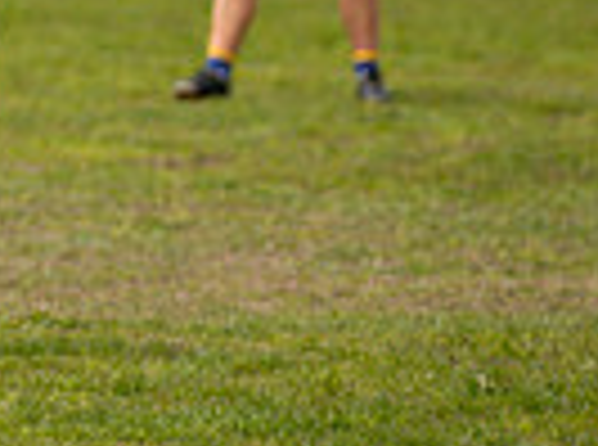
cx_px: -558
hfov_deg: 3.7
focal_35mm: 526
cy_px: -309
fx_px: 9062
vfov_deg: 2.8
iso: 360
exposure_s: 1/4000
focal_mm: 125
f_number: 2.8
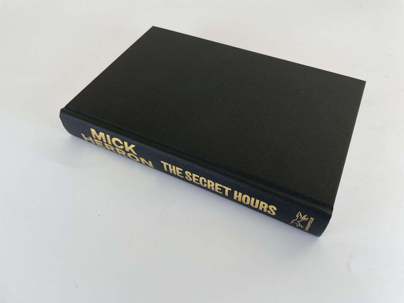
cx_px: 202
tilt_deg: -52.5
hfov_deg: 67.3
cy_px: 152
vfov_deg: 53.1
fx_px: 303
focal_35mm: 26
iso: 32
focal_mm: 4.2
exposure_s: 1/303
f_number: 1.6
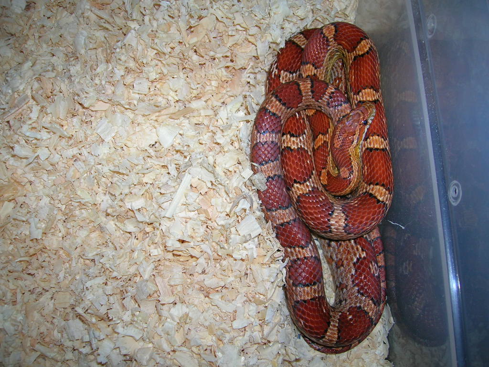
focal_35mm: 34
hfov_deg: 54.0
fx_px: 480
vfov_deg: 41.8
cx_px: 244
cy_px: 184
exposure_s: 1/60.1
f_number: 2.9
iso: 50
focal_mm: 5.7
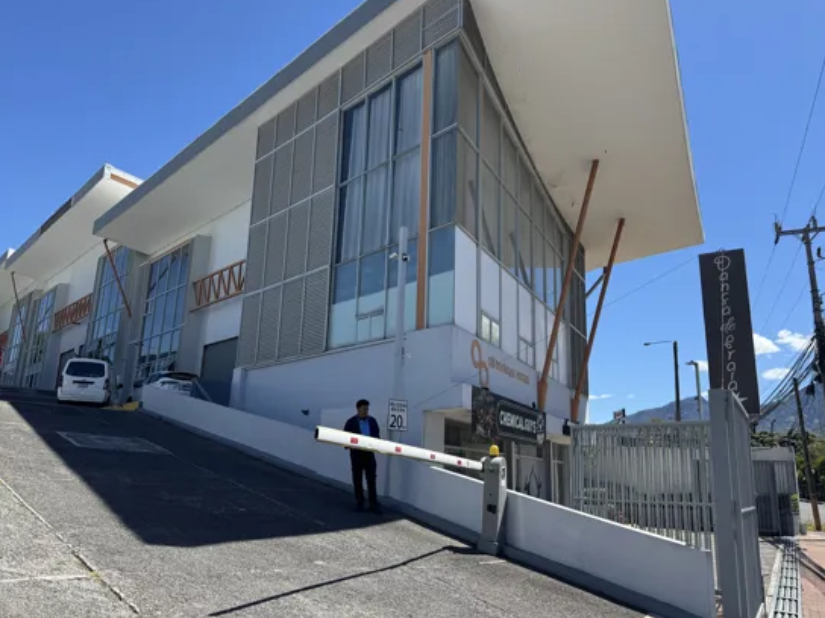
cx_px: 422
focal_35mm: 28
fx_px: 667
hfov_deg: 63.4
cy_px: 301
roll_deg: -1.1
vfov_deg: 49.7
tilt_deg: +13.8
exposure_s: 1/3802
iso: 80
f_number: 1.78
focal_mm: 6.76
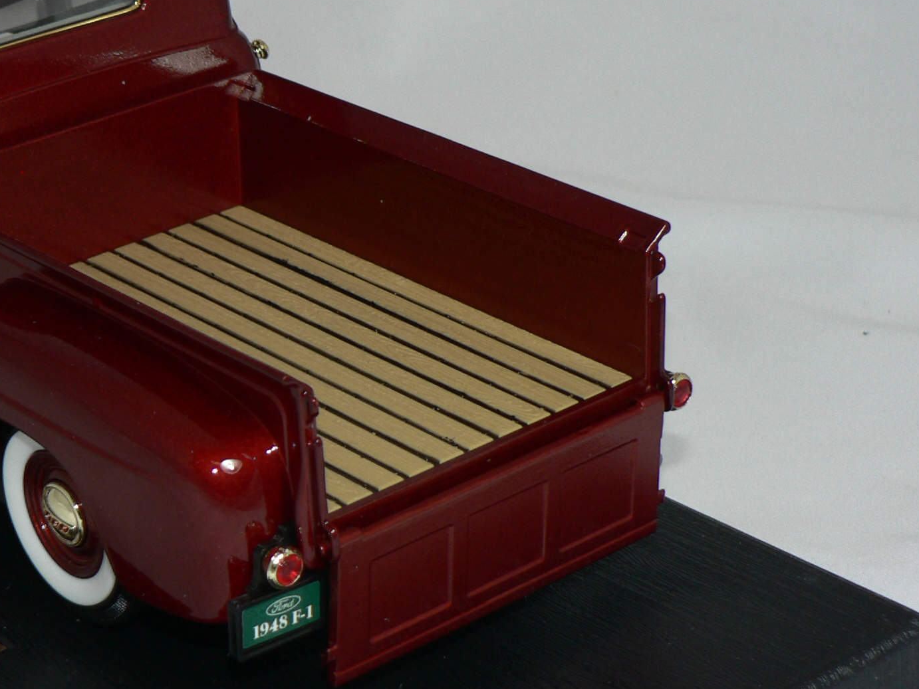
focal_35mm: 100
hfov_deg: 19.5
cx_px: 204
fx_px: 2655
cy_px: 298
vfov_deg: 14.8
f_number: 2.8
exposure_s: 1/60
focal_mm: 9.1
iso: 80
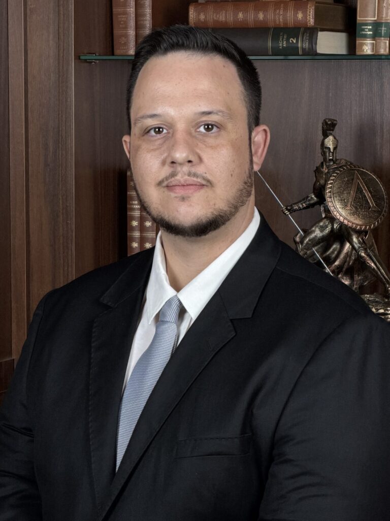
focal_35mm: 102
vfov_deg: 19.3
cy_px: 260
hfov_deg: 14.5
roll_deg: -0.5
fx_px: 1534
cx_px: 195
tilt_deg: -6.7
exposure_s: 1/60
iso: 250
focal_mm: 16.89
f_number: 2.8
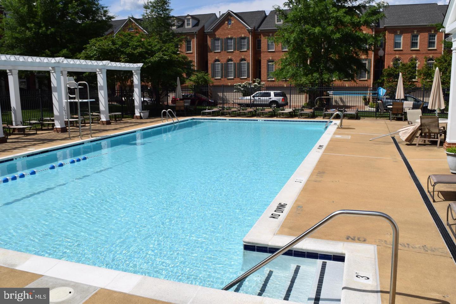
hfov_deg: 61.9
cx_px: 228
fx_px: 380
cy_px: 152
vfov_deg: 43.6
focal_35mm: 30
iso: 100
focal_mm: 20
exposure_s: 1/200
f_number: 13
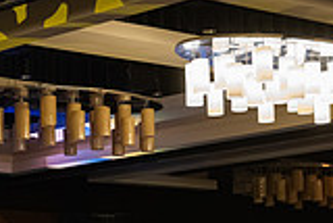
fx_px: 1352
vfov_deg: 9.2
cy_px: 299
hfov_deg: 13.4
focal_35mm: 146
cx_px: -131
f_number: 2.8
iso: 5000
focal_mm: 40
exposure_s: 1/200
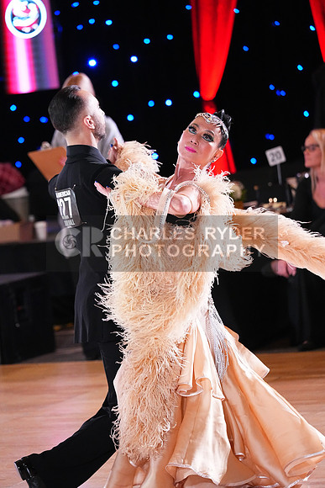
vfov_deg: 11.9
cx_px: 162
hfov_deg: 8.0
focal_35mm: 172
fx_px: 2328
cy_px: 244
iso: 8000
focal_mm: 172
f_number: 4.5
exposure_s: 1/400
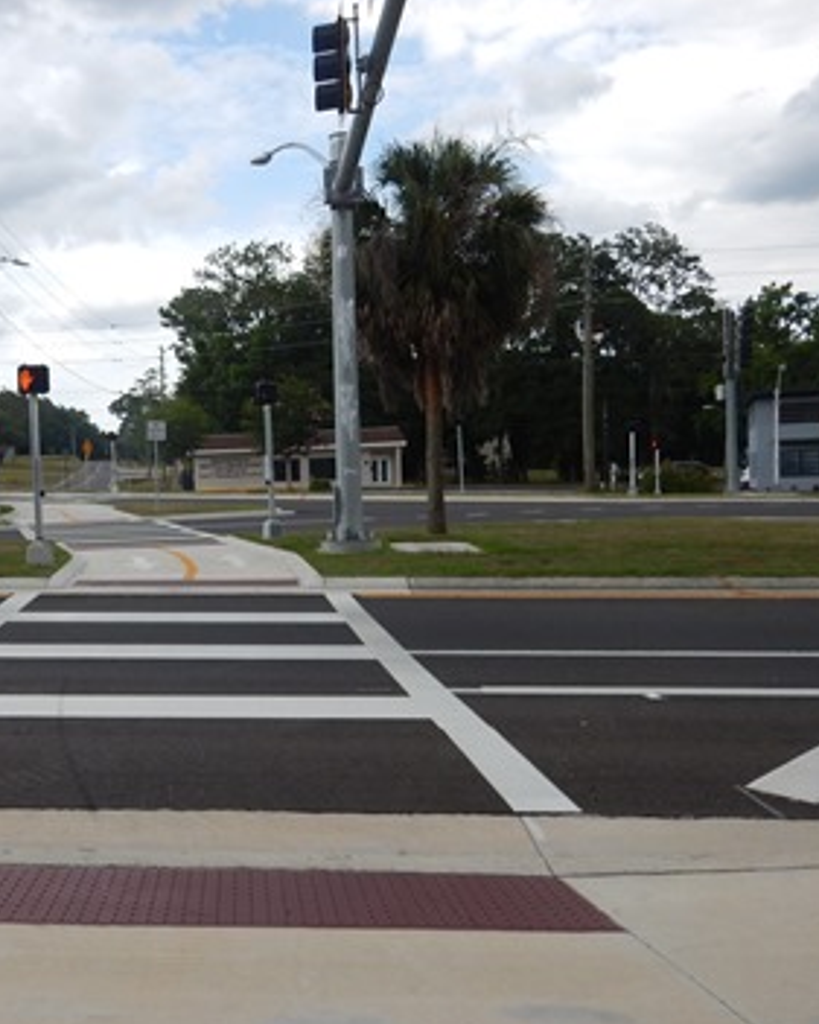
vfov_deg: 55.6
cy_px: 516
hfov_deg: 44.3
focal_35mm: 32
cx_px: 204
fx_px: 969
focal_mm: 4.3
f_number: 2.8
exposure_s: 1/1250
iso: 125
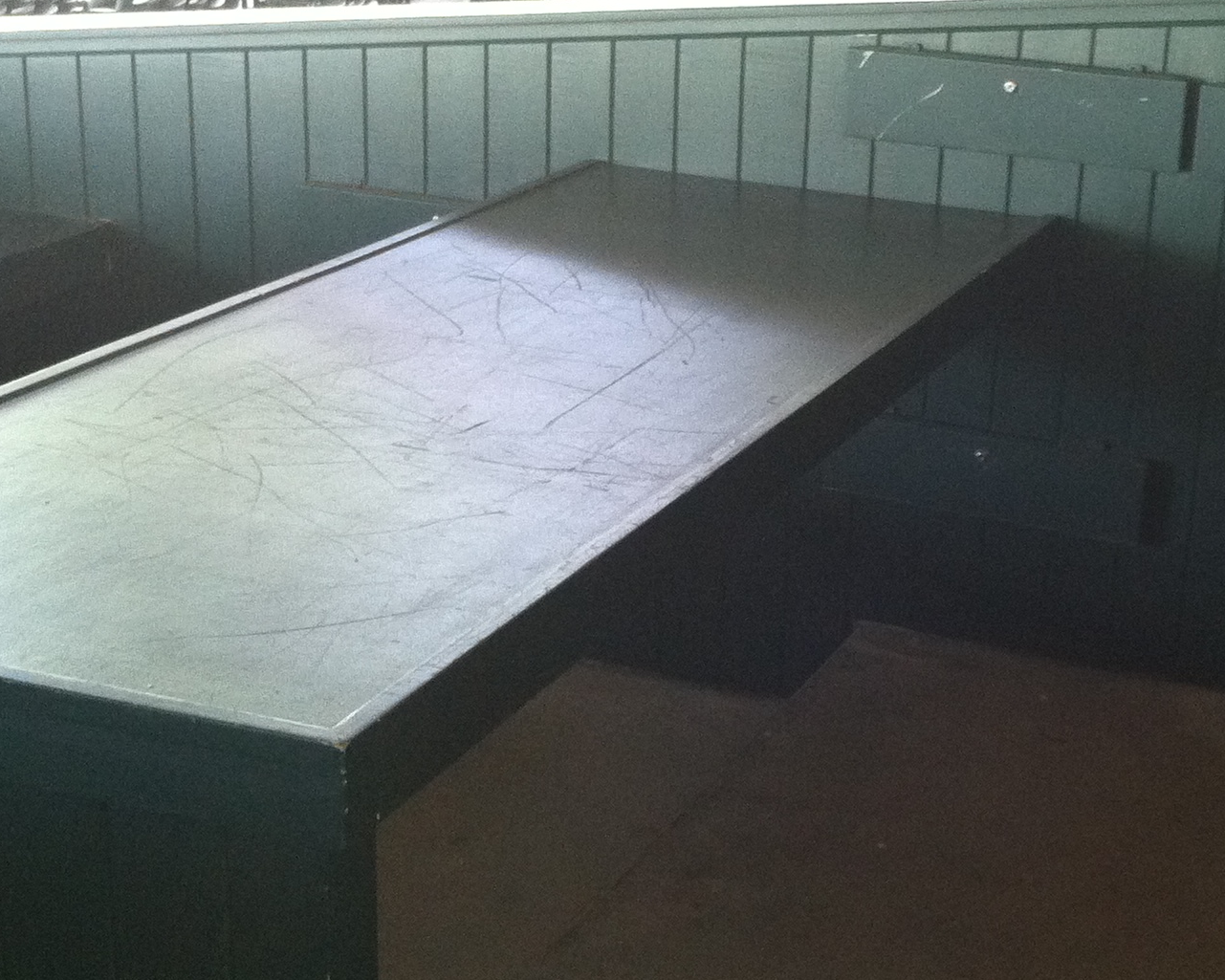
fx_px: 2502
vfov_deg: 22.2
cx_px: 820
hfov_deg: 27.3
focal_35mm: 69
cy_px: 510
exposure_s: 1/15
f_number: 2.8
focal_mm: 3.85
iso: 200
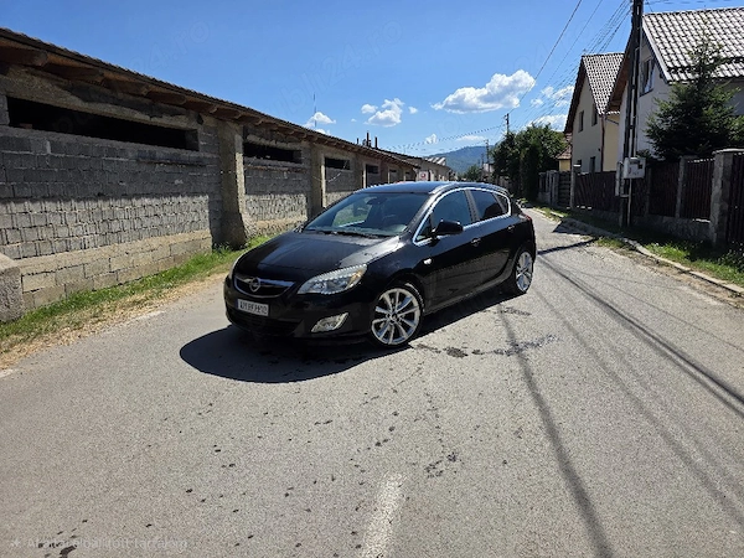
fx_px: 494
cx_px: 372
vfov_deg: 58.9
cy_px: 279
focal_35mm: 23
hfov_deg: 73.9
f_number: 1.7
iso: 80
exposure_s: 1/10000
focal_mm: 6.3
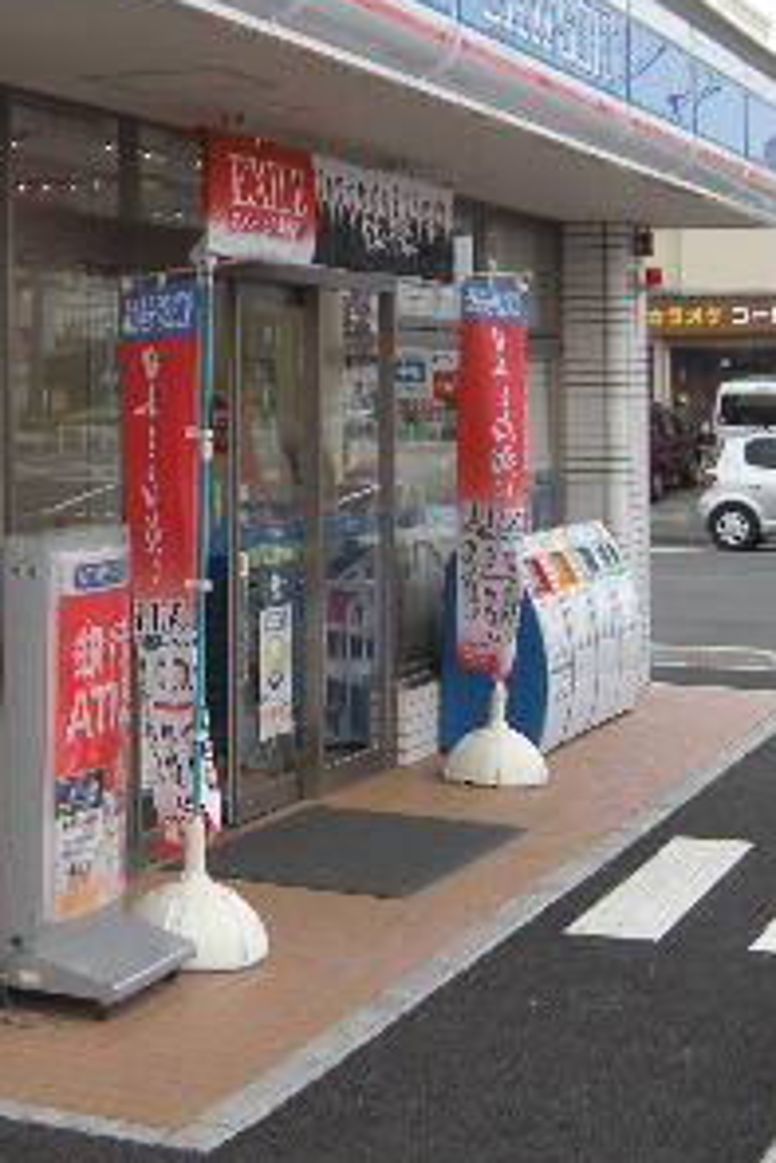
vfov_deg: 25.5
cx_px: -71
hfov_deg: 16.8
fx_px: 2551
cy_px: 390
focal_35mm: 79
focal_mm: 5.9
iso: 64
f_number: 3.8
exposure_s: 1/156
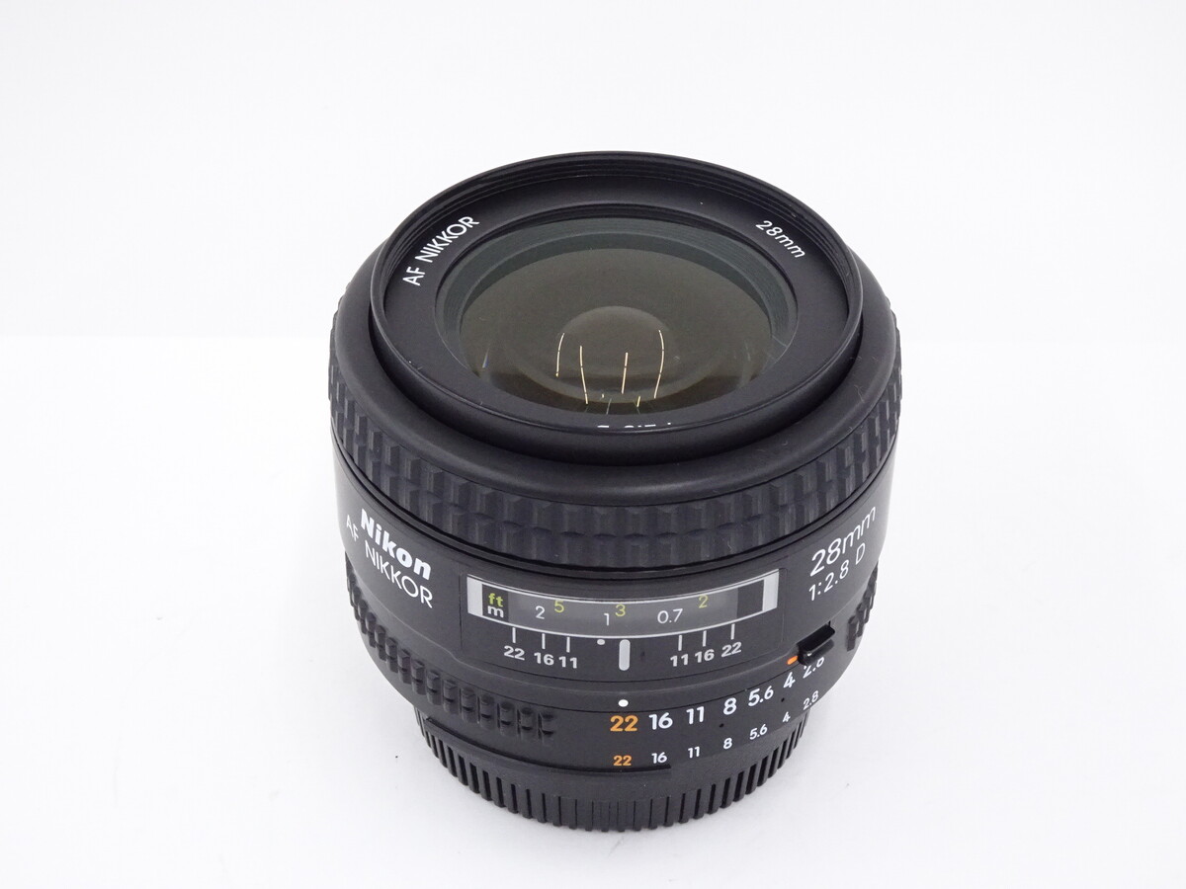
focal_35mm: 68
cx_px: 593
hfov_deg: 28.6
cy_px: 444
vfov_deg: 21.6
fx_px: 2330
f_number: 5
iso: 640
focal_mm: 11.66
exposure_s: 1/60
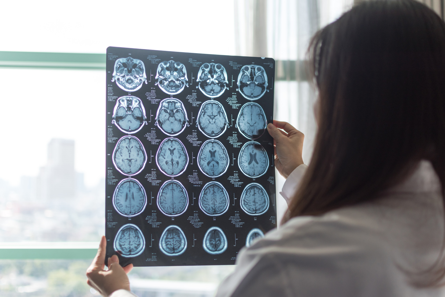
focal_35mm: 52
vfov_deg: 25.8
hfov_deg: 37.8
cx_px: 222
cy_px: 148
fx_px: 649
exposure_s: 1/1250
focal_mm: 35
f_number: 1.8
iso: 100
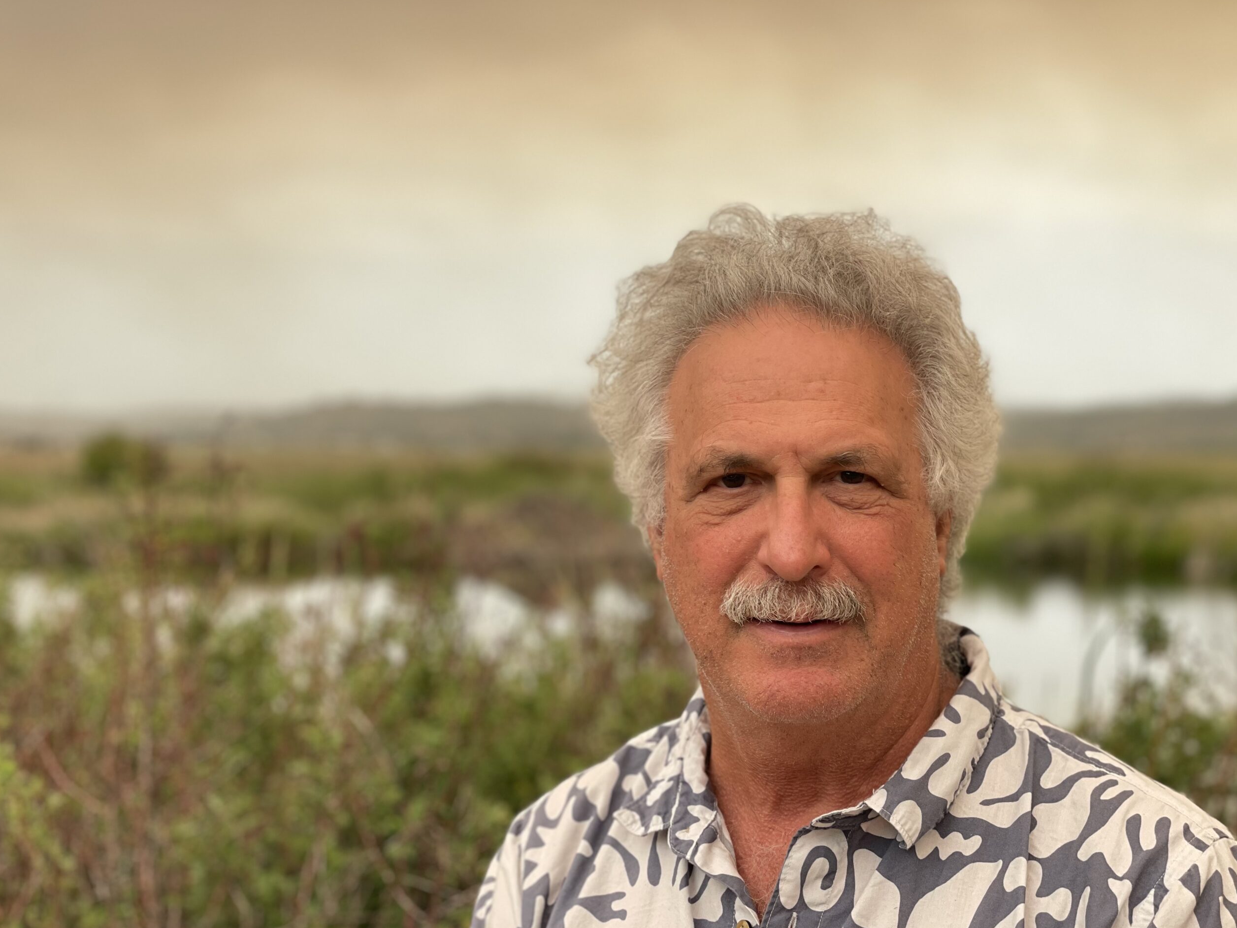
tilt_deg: +0.1
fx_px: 1894
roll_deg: +0.2
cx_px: 626
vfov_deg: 27.5
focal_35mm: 53
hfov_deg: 36.2
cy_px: 467
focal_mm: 6
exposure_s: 1/122
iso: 40
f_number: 2
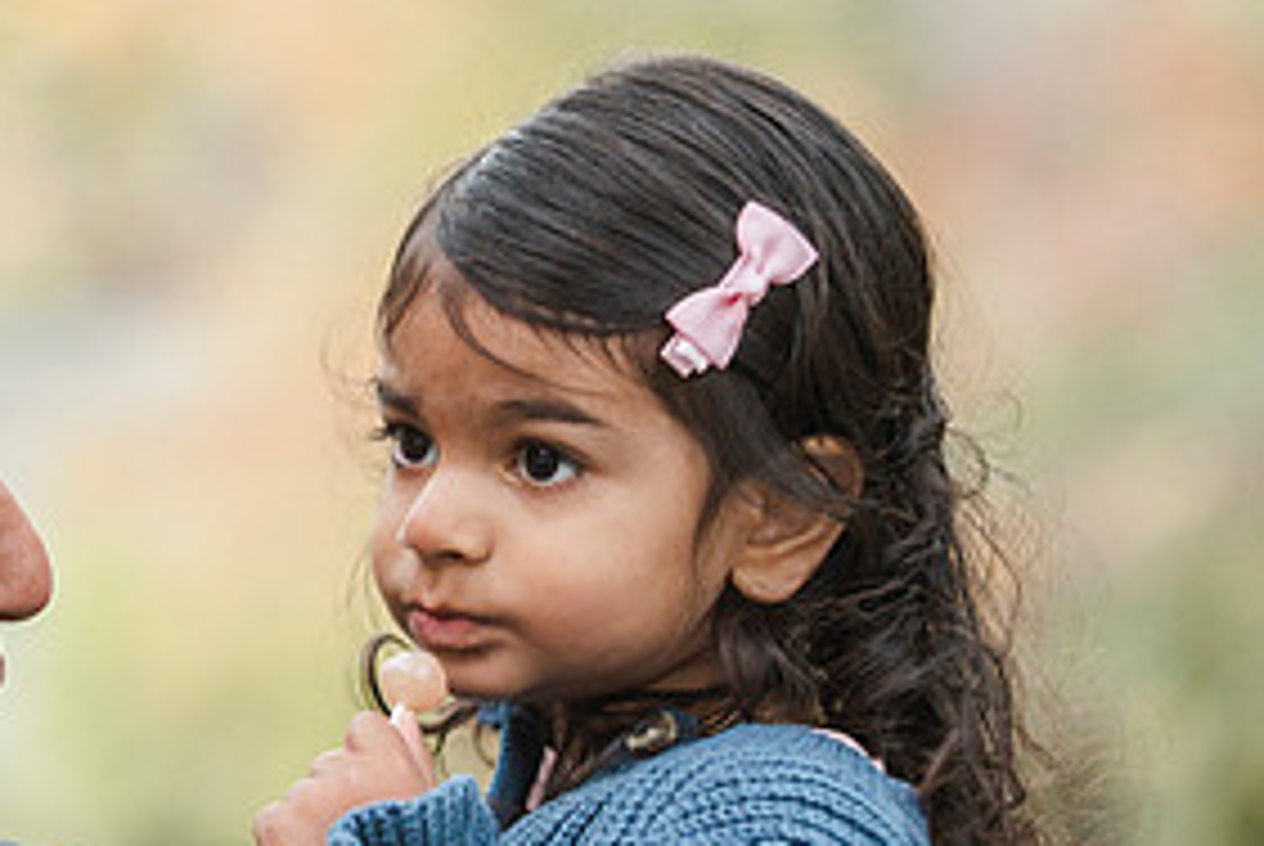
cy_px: 335
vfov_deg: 6.8
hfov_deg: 10.1
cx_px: 252
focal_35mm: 202
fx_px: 7100
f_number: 3.2
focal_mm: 98
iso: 2000
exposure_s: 1/80
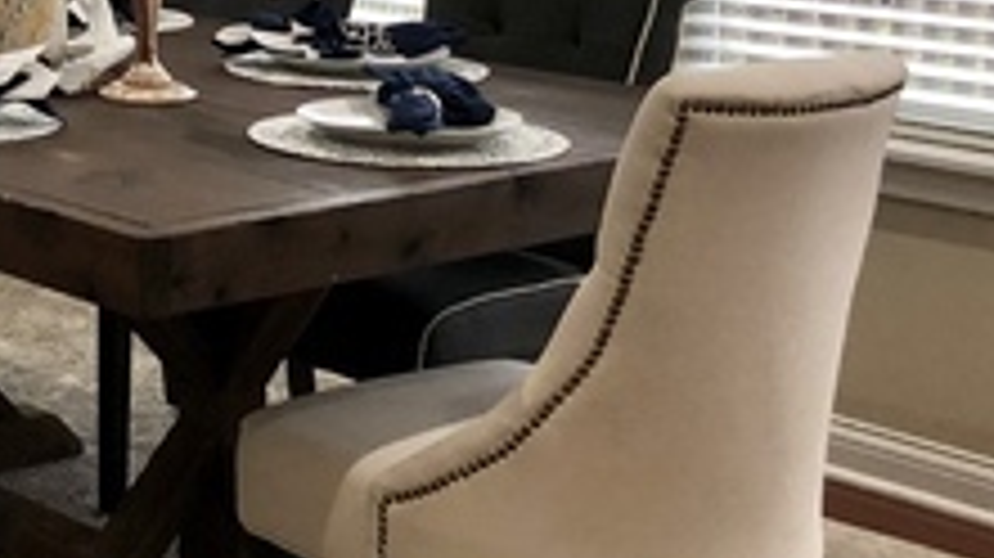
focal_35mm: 92
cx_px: -232
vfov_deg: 12.8
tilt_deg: -4.8
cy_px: -122
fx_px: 2423
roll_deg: +0.8
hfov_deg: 21.4
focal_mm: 4
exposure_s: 1/30
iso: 40
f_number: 1.8
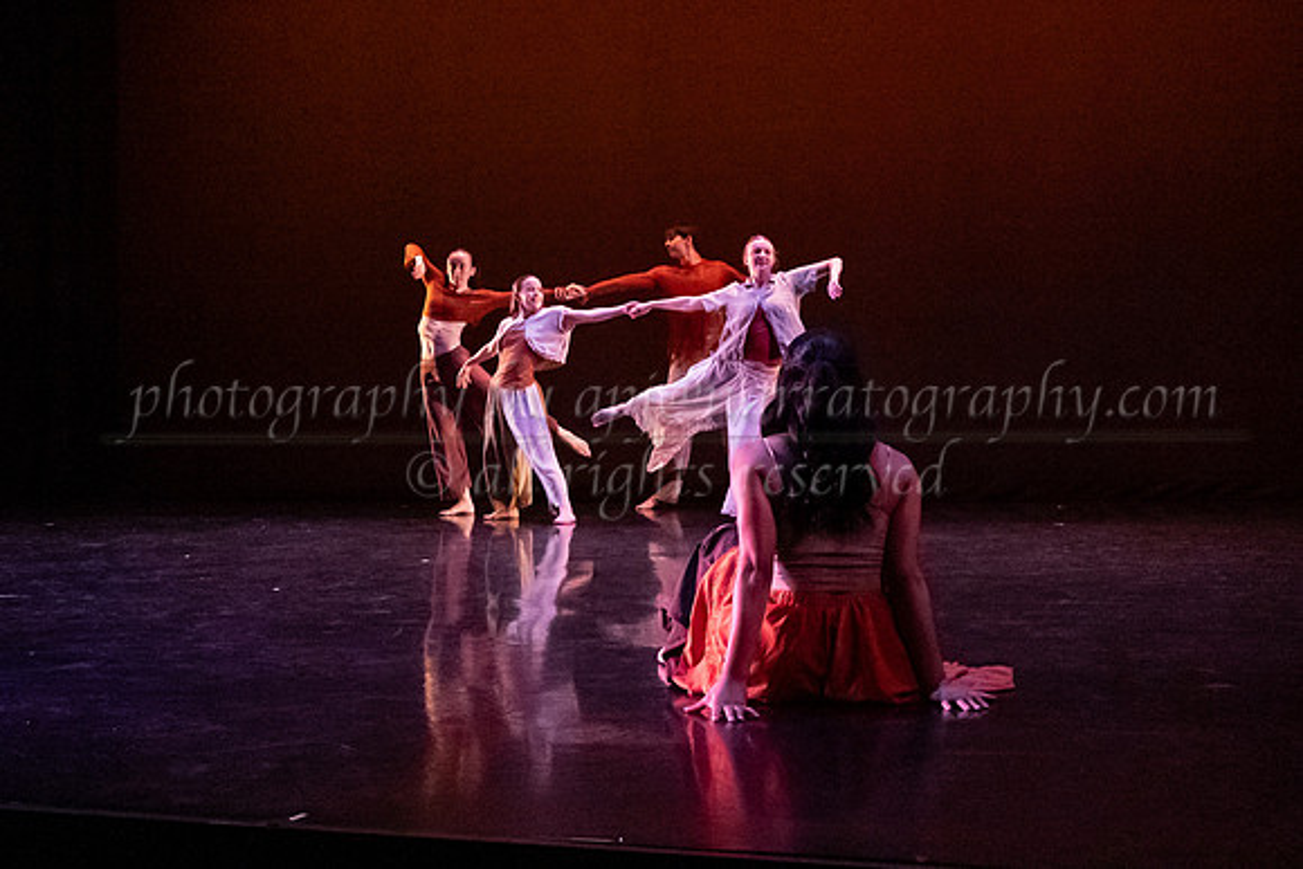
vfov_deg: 24.7
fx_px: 1976
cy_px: 330
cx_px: 581
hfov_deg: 36.5
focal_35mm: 55
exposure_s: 1/400
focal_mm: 28
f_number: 4
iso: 4000
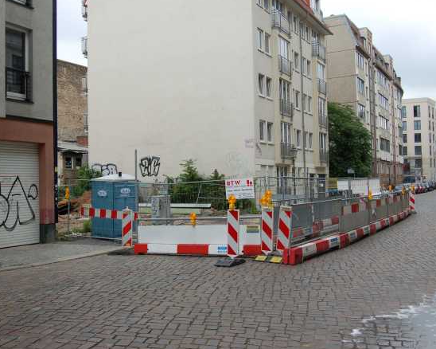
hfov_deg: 46.2
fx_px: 510
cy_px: 173
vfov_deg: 37.7
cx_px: 223
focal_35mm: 40
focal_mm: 23
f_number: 6.3
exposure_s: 1/160
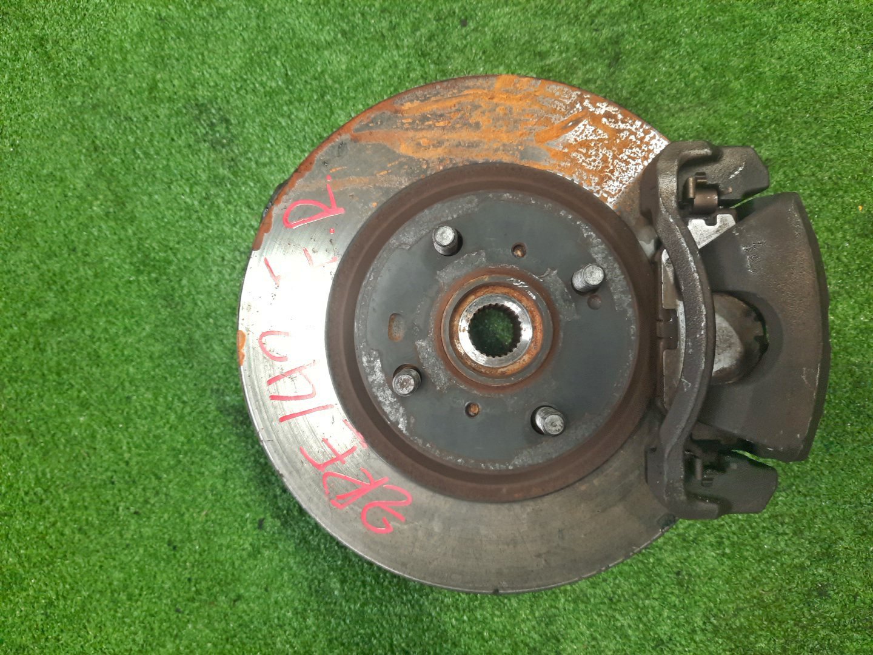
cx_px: 436
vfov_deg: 54.9
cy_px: 328
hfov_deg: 69.4
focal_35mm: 25
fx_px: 630
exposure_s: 1/50
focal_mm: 4.6
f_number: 2
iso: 273
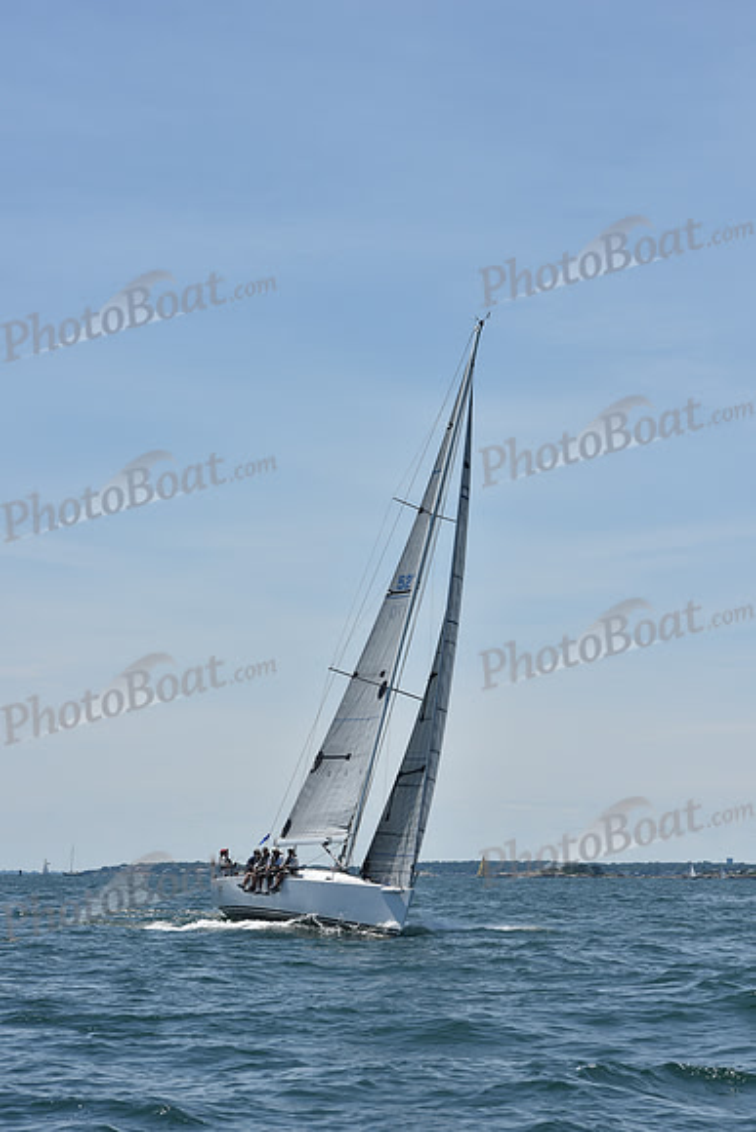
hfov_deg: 15.2
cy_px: 566
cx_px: 378
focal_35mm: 90
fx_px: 2833
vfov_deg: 22.6
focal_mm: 90
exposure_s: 1/1000
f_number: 10
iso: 250
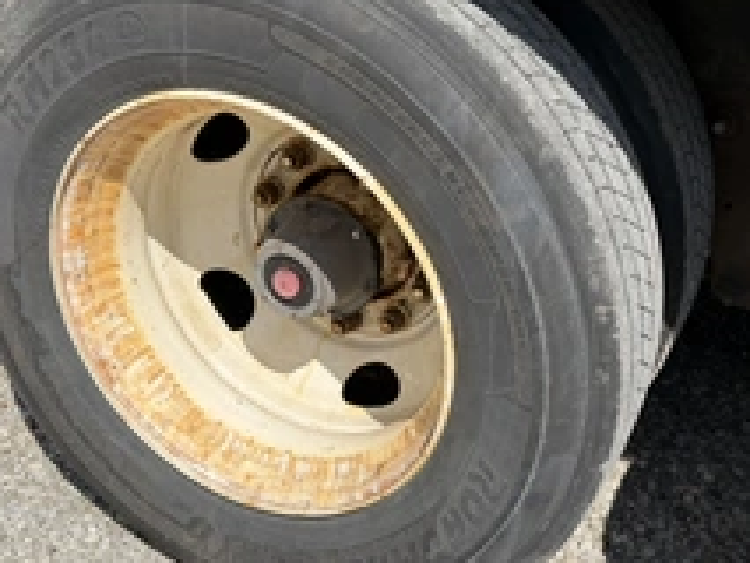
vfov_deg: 32.1
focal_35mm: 45
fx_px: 976
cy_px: 225
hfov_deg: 41.4
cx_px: 507
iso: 100
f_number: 1.78
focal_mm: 6.76
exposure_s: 1/3953
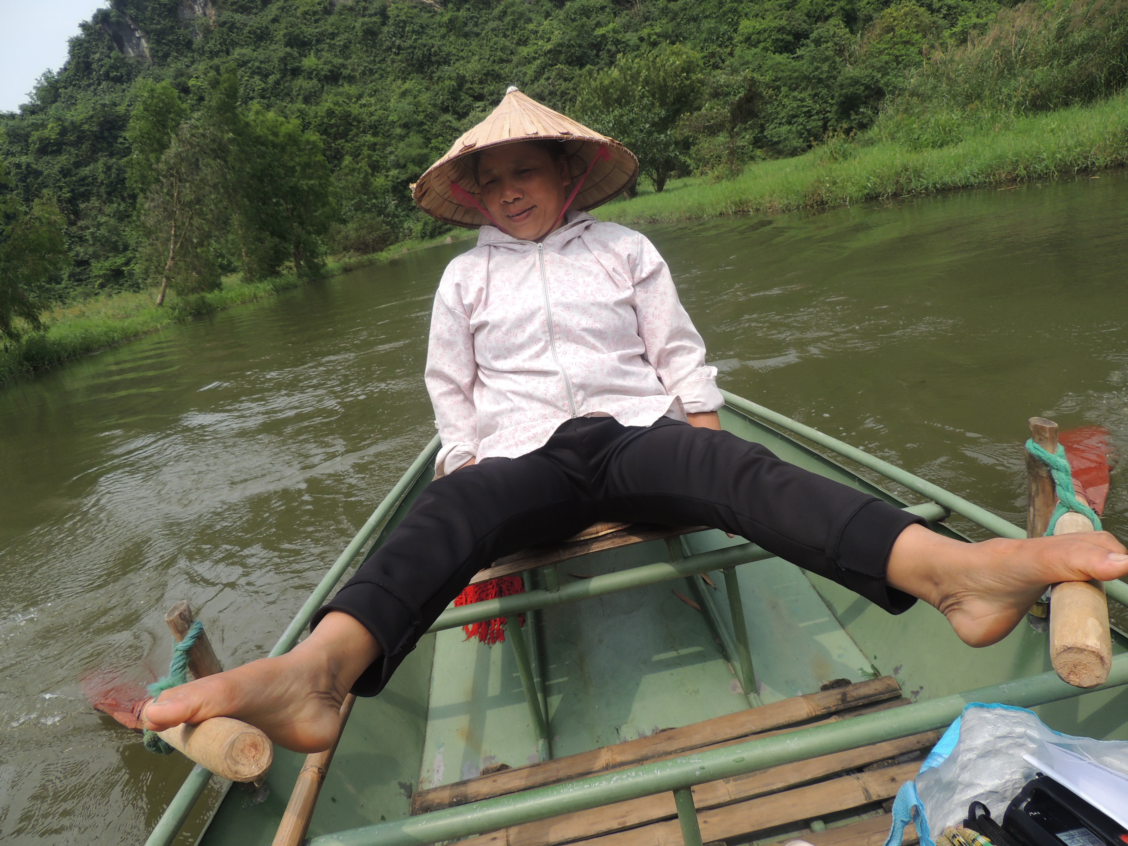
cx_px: 564
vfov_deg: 56.8
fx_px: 782
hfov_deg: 71.6
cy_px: 423
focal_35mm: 24
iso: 100
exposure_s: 1/1000
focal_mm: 4.3
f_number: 3
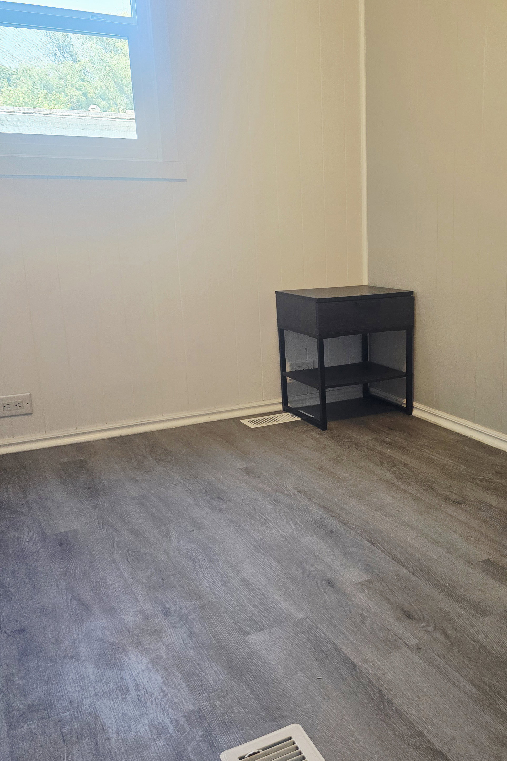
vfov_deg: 57.2
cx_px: 360
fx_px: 697
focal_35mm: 33
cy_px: 395
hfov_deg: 39.2
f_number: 1.7
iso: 200
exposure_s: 1/182
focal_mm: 6.3
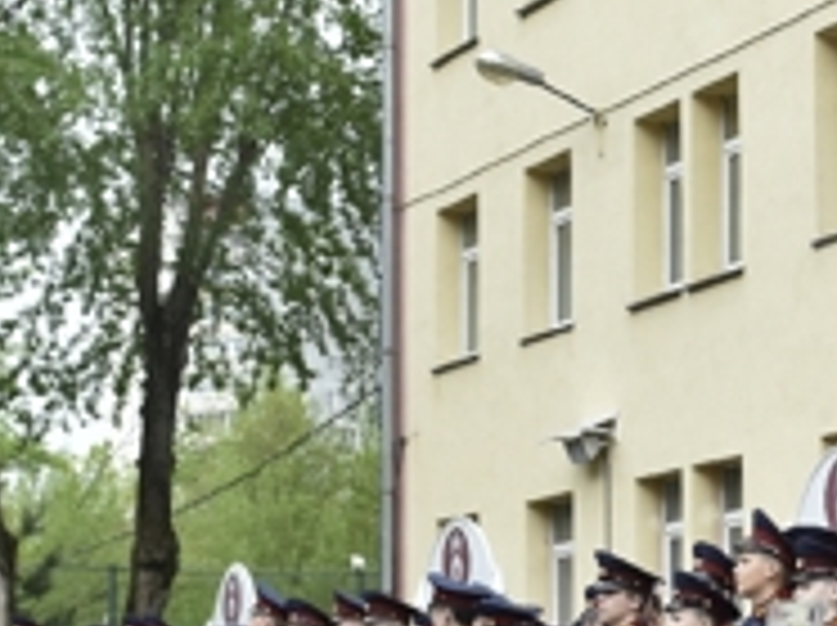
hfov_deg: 15.0
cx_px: 950
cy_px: 545
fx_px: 3091
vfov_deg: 11.5
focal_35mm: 128
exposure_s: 1/400
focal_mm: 22
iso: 640
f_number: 4.5
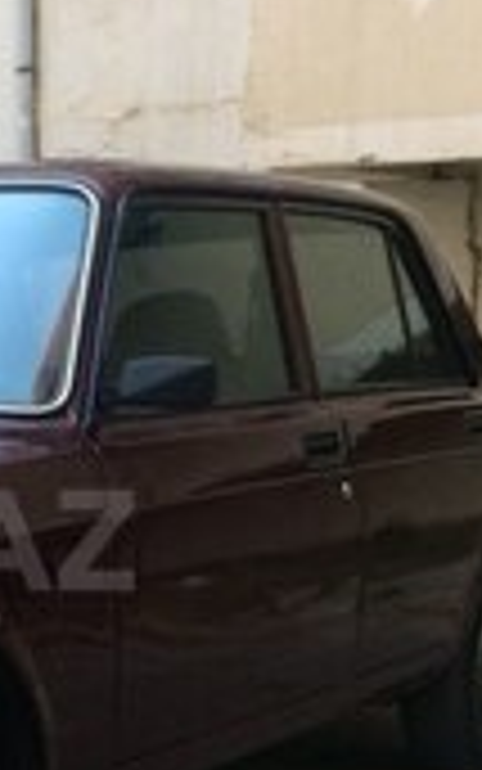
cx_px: -212
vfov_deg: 23.1
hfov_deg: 13.9
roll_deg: +2.8
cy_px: 540
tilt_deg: -6.8
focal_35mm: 89
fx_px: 1869
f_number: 2.2
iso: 50
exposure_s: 1/33
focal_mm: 4.15
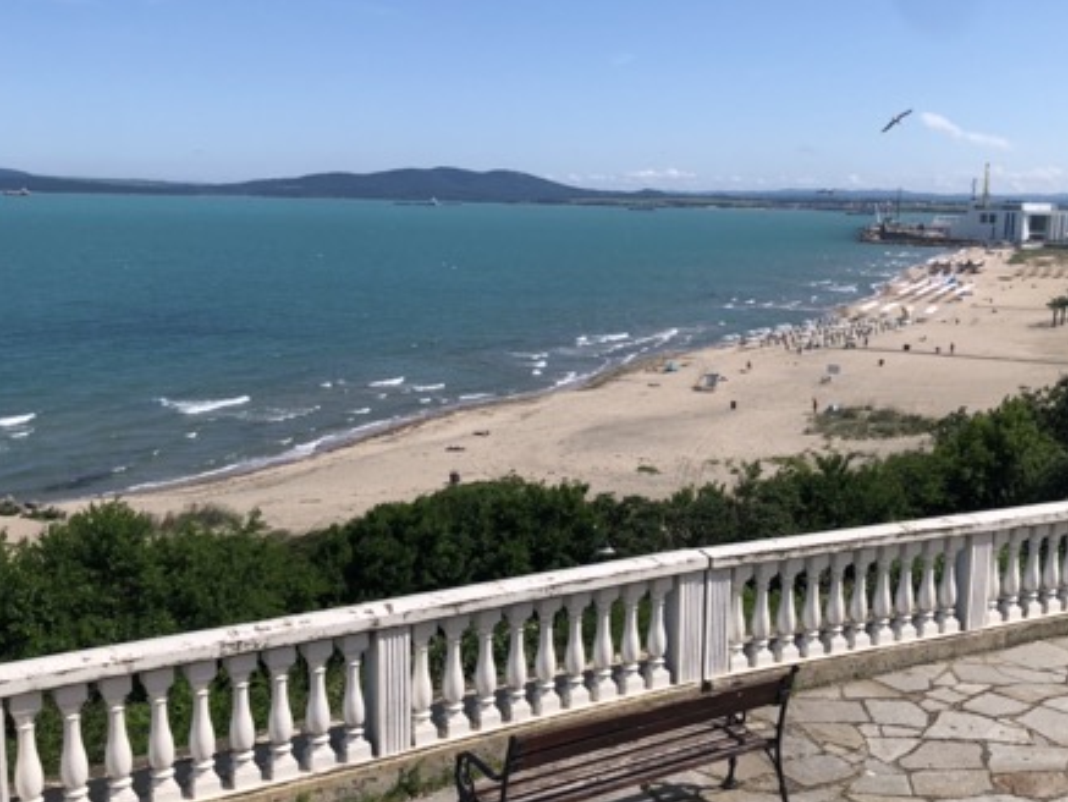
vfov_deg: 35.1
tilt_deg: -11.0
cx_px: 579
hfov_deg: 45.7
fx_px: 1265
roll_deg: -0.8
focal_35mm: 41
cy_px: 465
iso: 20
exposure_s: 1/3003
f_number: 1.8
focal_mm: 4
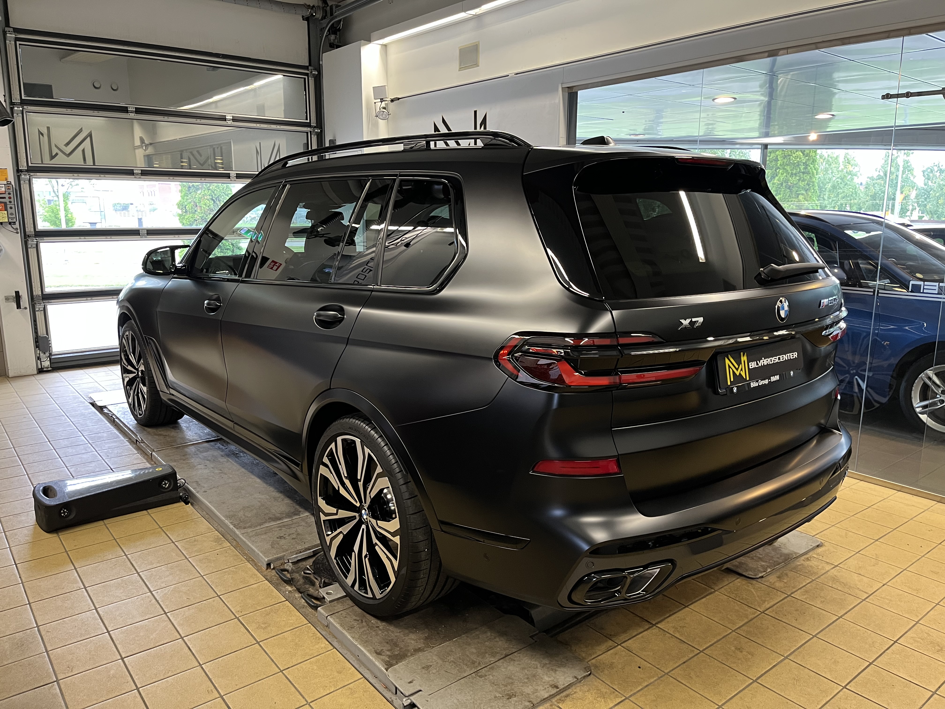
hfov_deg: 67.3
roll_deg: +0.0
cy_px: 354
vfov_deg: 53.1
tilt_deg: -11.4
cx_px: 472
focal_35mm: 26
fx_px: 710
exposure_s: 1/50
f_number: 1.6
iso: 250
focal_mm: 5.1
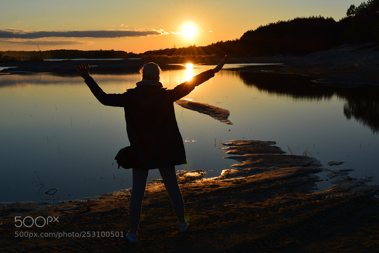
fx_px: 474
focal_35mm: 45
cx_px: 190
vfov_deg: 29.9
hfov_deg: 43.6
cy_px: 126
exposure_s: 1/200
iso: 100
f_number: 13
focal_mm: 30
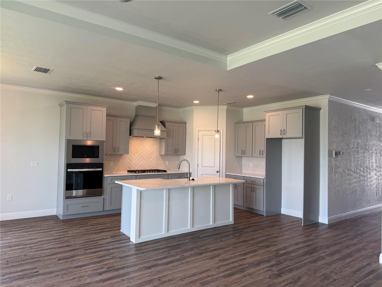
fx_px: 265
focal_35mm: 24
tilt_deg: +1.6
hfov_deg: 71.6
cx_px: 191
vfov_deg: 56.8
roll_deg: -1.0
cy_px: 144
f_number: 1.78
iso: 80
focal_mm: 6.76
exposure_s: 1/120
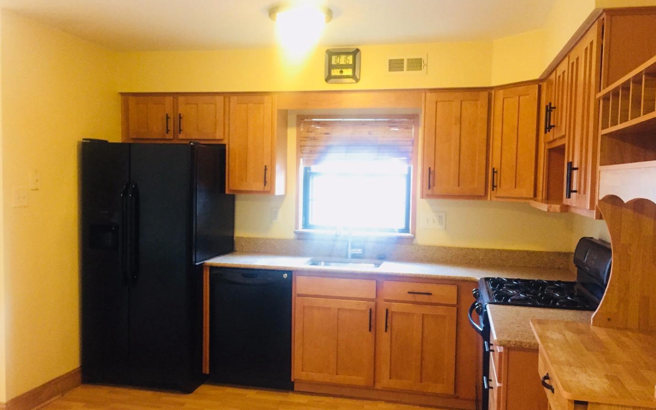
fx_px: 554
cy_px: 216
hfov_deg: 61.2
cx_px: 330
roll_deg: -1.3
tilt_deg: -3.0
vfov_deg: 40.6
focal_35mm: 31
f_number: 2.2
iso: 250
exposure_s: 1/30
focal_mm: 4.15
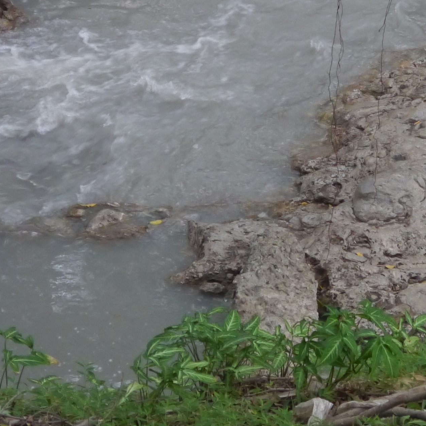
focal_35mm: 180
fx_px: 2506
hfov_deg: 9.6
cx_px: 529
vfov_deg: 9.6
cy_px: -116
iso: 800
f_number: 4.8
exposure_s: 1/40
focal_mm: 28
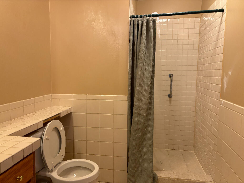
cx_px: 122
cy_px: 92
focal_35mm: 26
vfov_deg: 53.1
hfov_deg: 67.3
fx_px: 183
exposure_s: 1/60
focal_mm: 5.96
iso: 200
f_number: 1.6
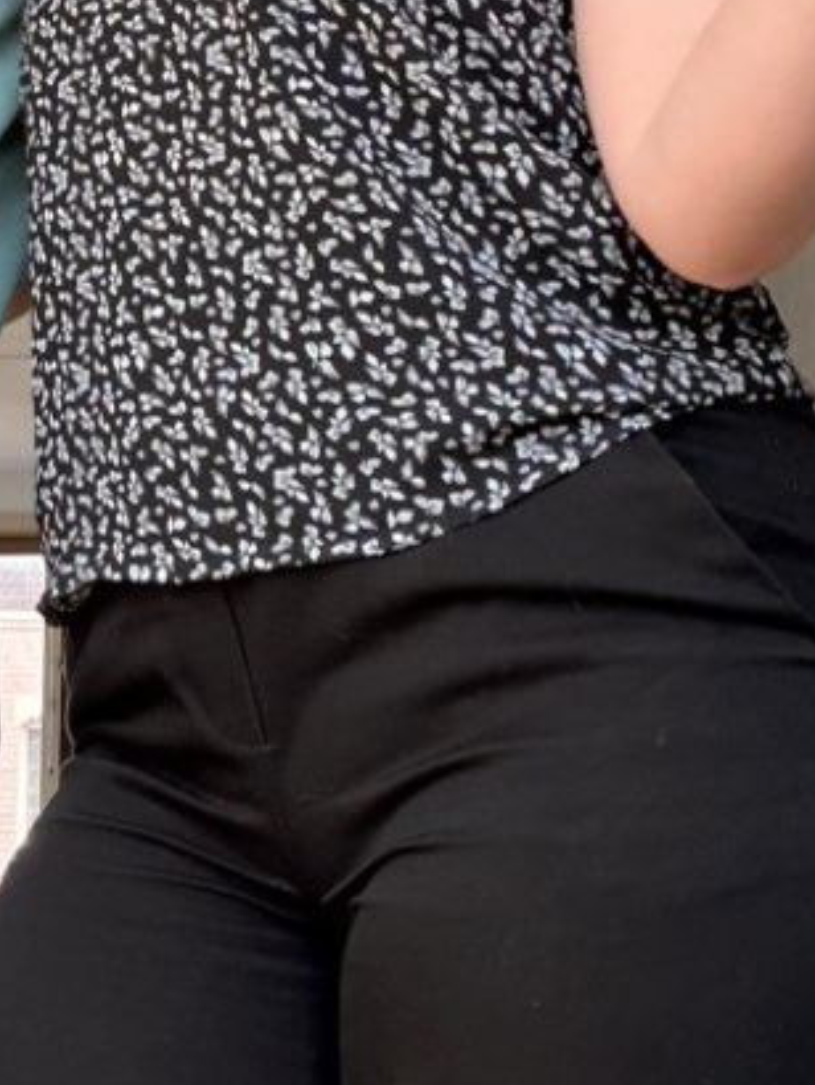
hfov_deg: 18.8
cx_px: 249
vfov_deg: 24.2
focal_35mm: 78
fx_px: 2446
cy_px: 85
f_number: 1.9
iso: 40
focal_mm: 2.71
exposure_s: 1/121
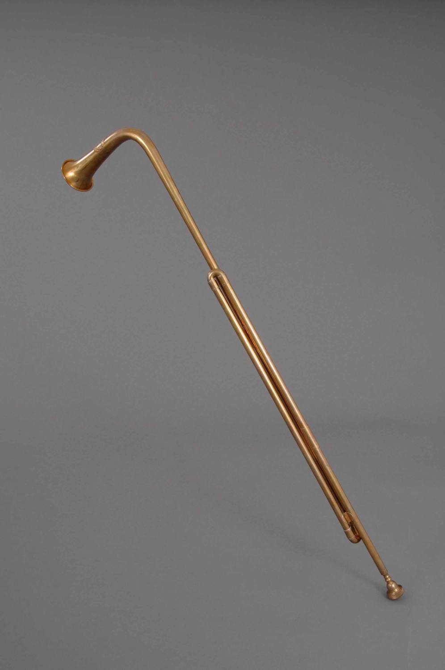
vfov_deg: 53.2
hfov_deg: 36.8
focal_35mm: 36
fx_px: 669
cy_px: 335
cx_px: 222
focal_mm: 24
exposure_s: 1/125
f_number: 13
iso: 100
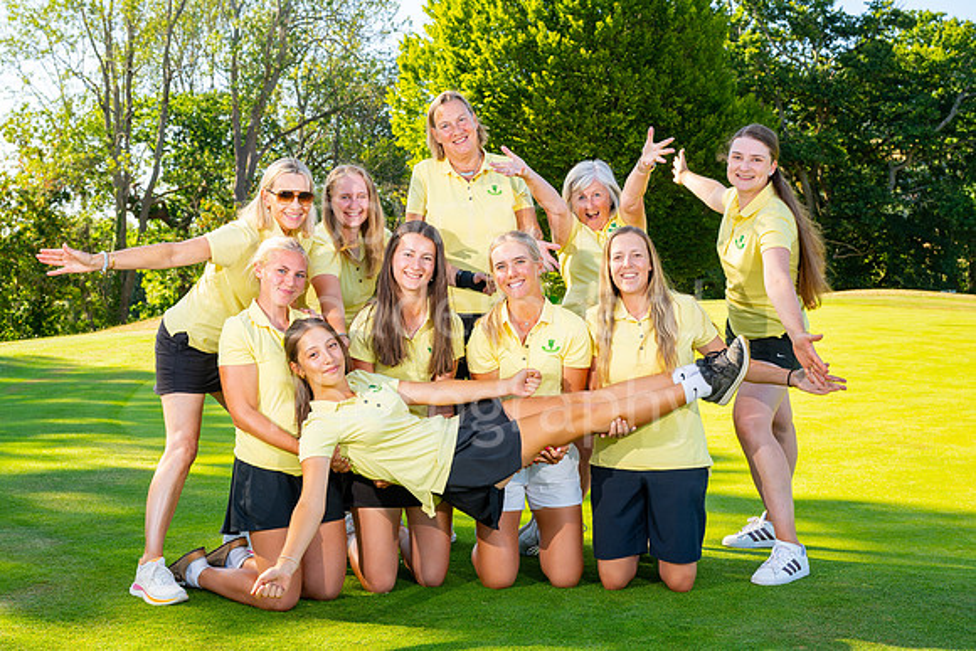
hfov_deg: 38.9
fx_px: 1383
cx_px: 488
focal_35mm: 51
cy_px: 326
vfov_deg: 26.5
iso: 100
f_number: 9
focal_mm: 51
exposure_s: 1/60
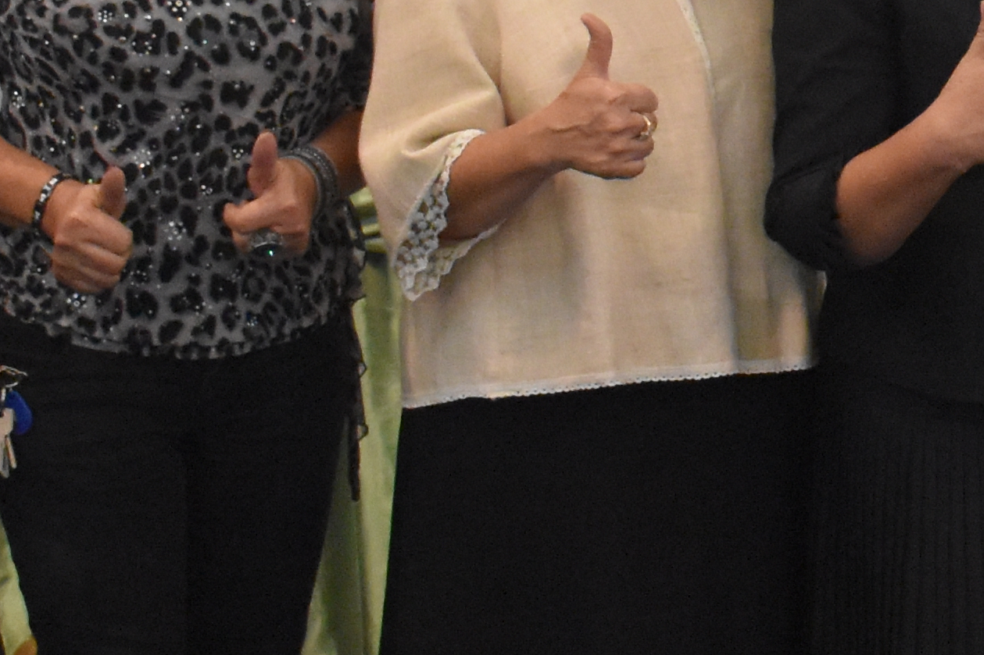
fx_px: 3908
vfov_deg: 9.5
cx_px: 1449
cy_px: -110
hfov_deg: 13.6
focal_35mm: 143
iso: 3200
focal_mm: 20
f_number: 3.5
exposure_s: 1/60
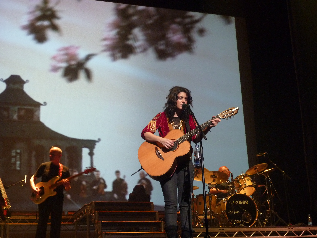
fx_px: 522
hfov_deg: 33.8
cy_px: 119
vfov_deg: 25.7
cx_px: 158
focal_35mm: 57
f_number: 4.6
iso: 400
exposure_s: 1/13
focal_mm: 10.3
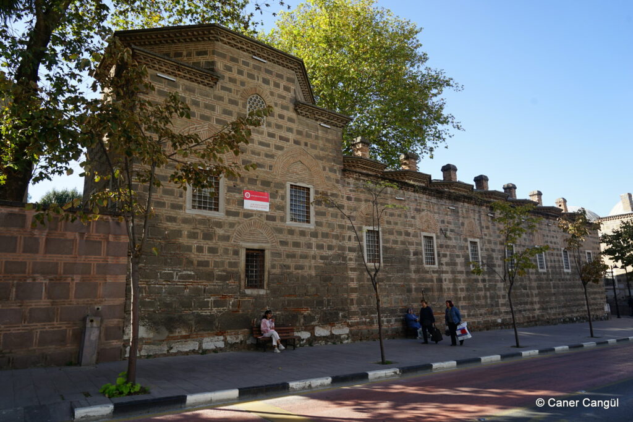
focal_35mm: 24
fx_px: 422
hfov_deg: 73.7
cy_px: 211
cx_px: 316
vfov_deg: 53.1
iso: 100
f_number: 8
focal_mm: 24
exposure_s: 1/100
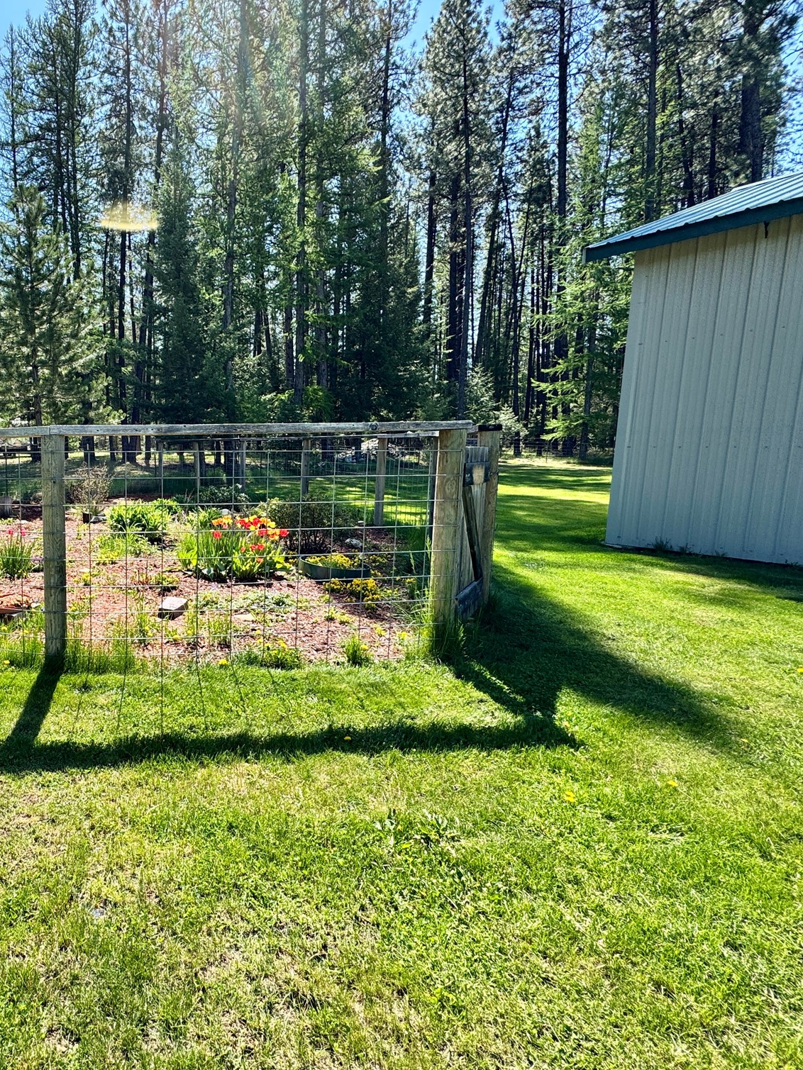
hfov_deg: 60.6
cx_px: 116
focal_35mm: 19
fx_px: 588
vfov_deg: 84.7
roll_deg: +0.5
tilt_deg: -8.2
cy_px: 526
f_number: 2.2
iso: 40
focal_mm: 2.22
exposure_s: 1/582
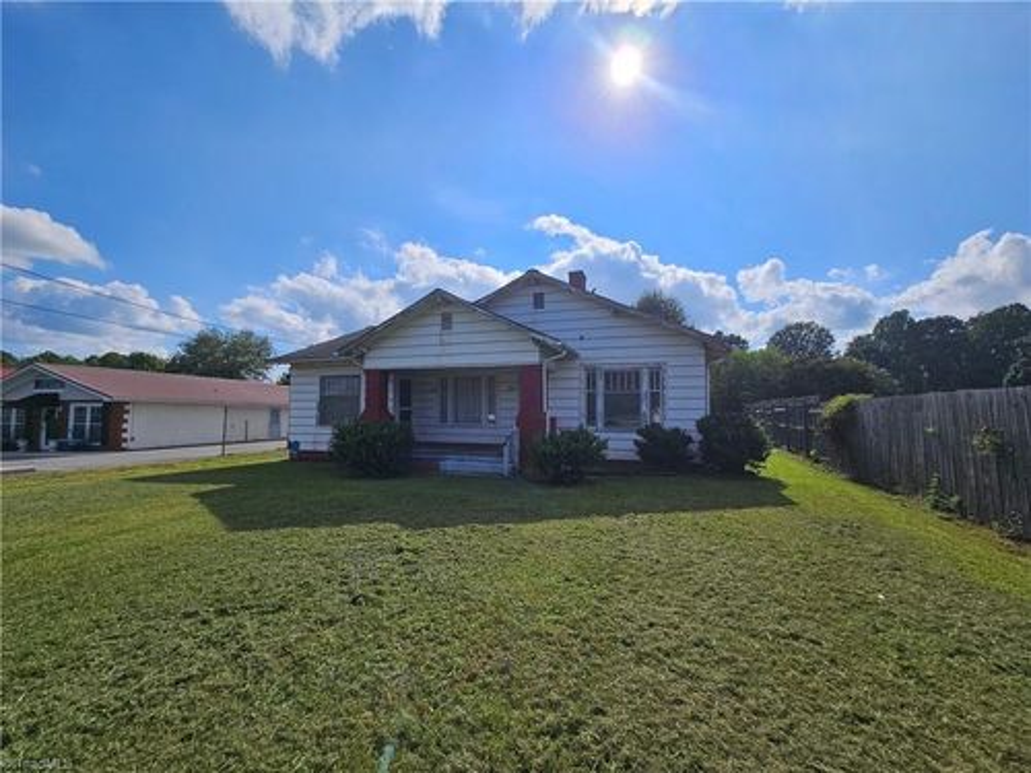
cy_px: 386
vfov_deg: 89.9
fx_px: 387
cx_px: 516
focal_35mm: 13
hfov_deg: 106.2
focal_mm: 2.2
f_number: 2.2
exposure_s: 1/5285
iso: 50
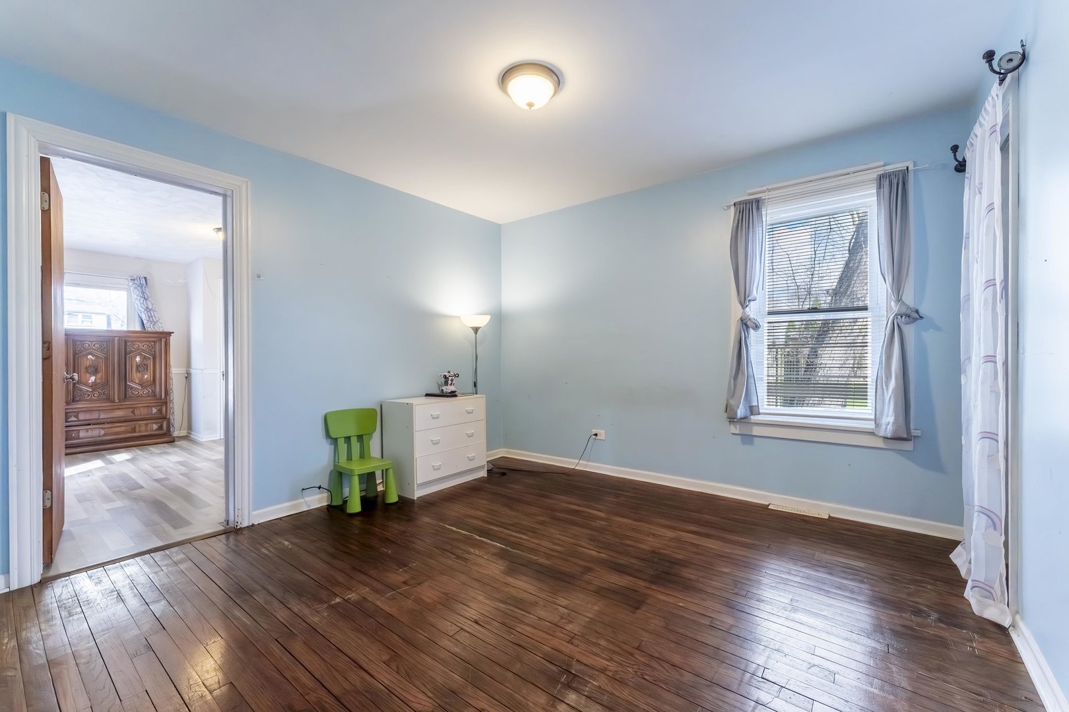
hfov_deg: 104.3
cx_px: 534
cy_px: 356
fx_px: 416
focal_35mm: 14
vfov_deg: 81.2
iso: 640
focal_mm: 14
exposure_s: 1/125
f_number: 7.1
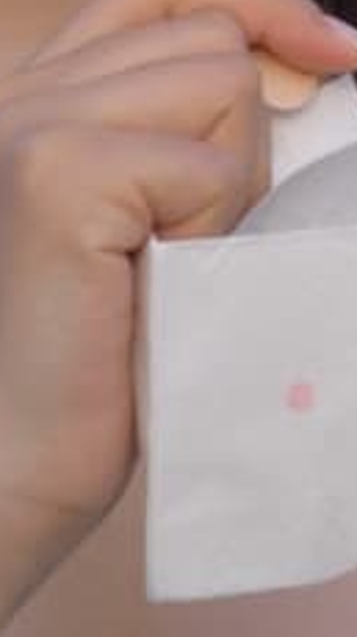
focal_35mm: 779
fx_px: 13139
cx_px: 169
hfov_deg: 1.6
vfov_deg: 2.8
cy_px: 618
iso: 180
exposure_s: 1/1000
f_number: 4
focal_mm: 95
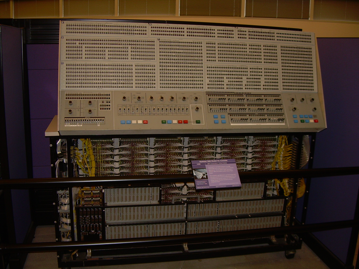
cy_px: 134
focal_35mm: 38
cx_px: 180
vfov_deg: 37.7
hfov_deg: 49.0
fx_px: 394
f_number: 2.8
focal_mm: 6.3
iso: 50
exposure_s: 1/60
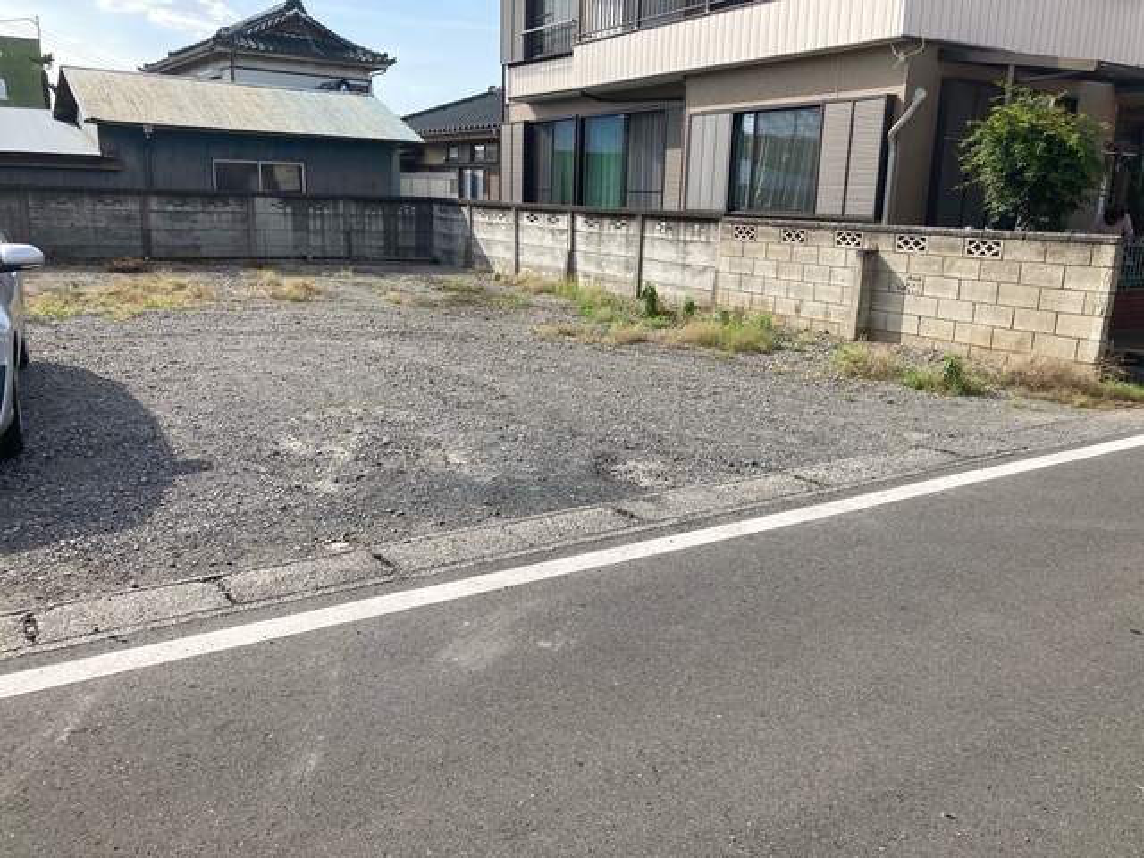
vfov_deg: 49.7
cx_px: 572
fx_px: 925
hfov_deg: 63.4
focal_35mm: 28
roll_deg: -2.3
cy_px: 429
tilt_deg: -13.8
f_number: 1.8
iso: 20
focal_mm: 3.99
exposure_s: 1/1429
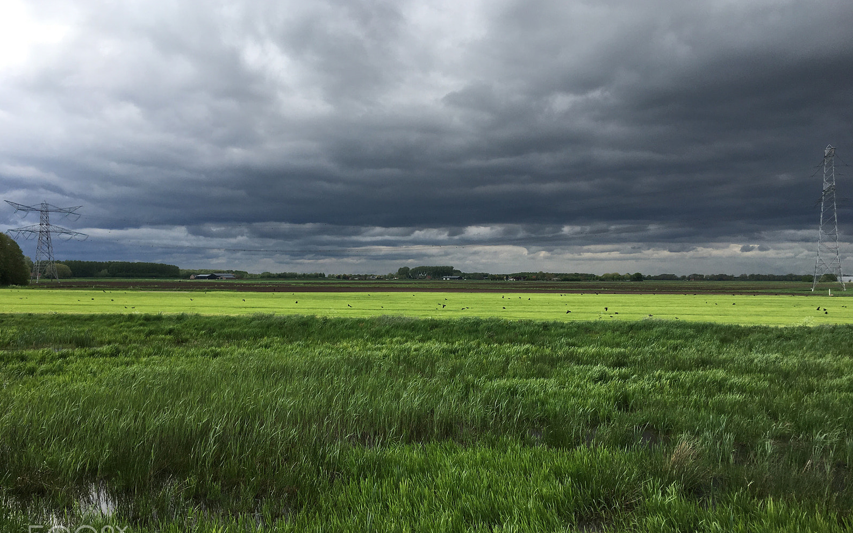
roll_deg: -0.2
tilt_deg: -0.8
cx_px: 425
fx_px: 721
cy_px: 286
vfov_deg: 40.6
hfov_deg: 61.2
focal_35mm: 31
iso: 25
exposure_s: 1/739
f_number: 2.2
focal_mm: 4.15
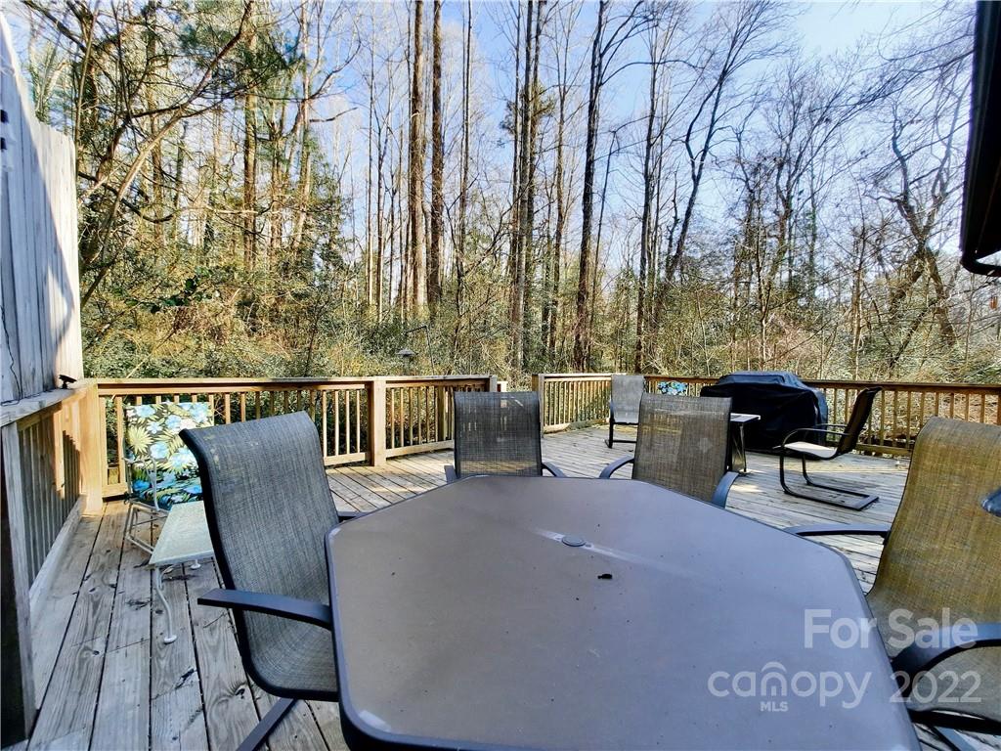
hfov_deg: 106.2
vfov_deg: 89.9
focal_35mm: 13
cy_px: 376
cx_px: 500
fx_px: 376
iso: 40
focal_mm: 1.74
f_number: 2.2
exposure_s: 1/161
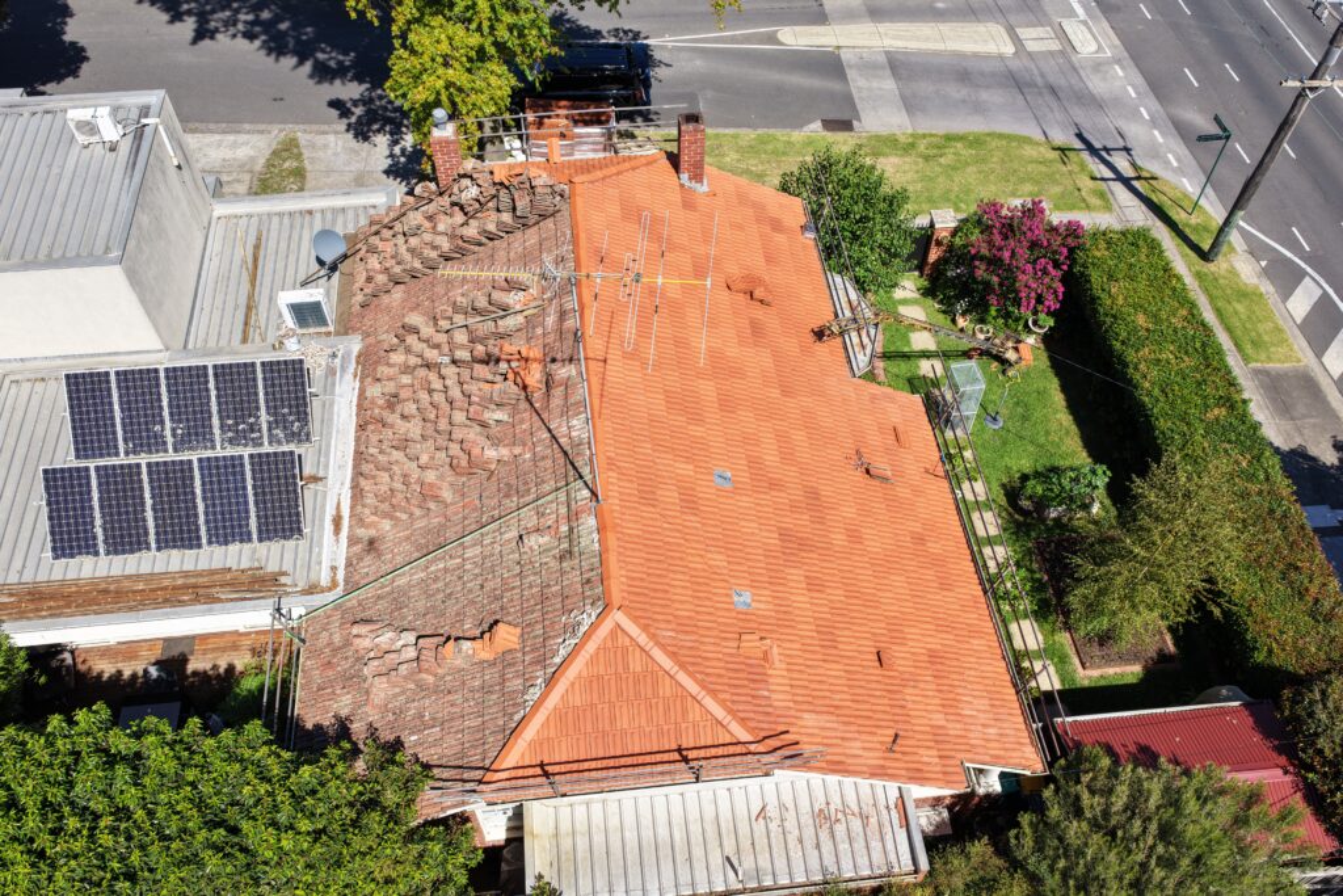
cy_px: 448
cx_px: 672
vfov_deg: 46.4
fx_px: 1045
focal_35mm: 28
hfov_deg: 65.5
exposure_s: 1/1500
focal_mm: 14.45
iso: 170
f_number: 2.8
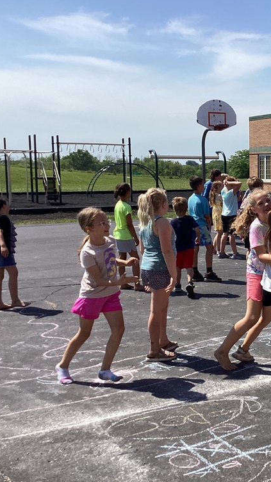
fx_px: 588
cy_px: 239
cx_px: 290
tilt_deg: -6.8
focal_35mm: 46
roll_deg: -0.3
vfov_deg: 44.6
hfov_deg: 24.4
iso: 25
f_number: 2.4
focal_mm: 3.3
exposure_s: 1/1773
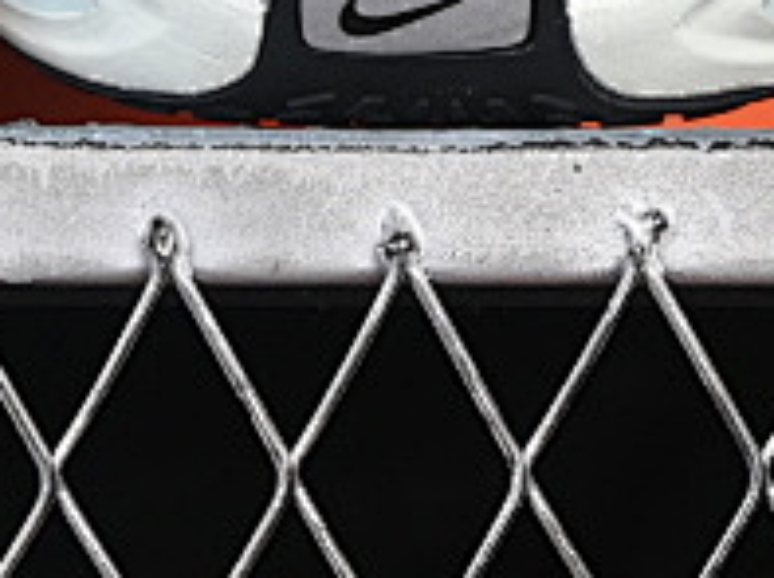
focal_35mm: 396
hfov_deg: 5.0
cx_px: -75
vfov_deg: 3.7
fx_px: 8838
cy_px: -743
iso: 160
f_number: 6.3
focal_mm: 50
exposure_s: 1/60
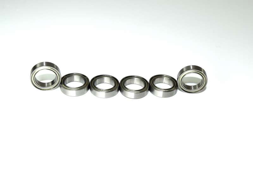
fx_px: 369
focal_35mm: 52
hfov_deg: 37.8
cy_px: 84
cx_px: 126
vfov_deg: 25.8
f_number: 9
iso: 100
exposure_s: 1/80
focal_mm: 35
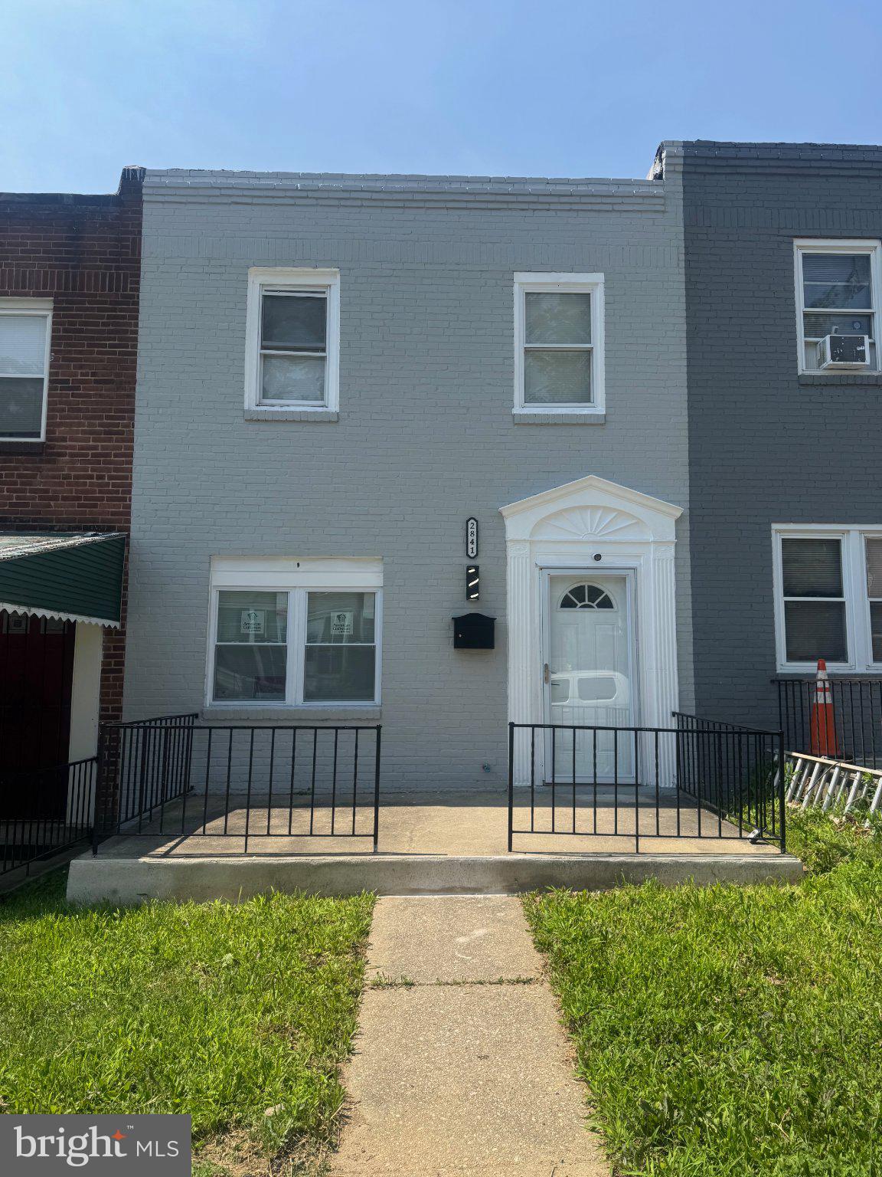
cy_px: 588
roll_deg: +0.2
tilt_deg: +7.2
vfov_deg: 71.6
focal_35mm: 24
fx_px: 815
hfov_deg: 56.8
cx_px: 441
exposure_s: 1/4310
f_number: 1.78
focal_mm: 6.76
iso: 80
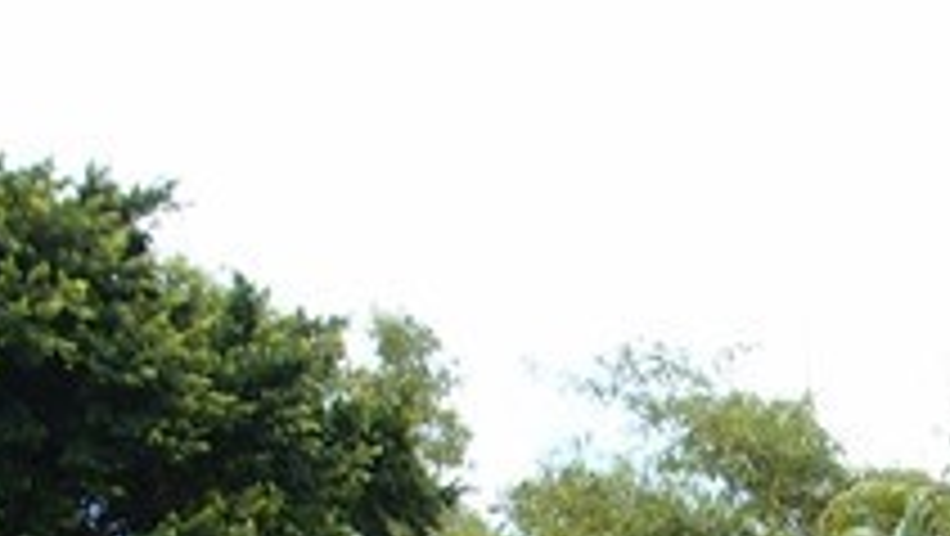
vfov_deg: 6.3
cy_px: 1468
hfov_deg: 11.5
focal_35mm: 180
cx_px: 1414
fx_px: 4537
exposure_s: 1/400
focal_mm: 7.41
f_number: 2.8
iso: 100
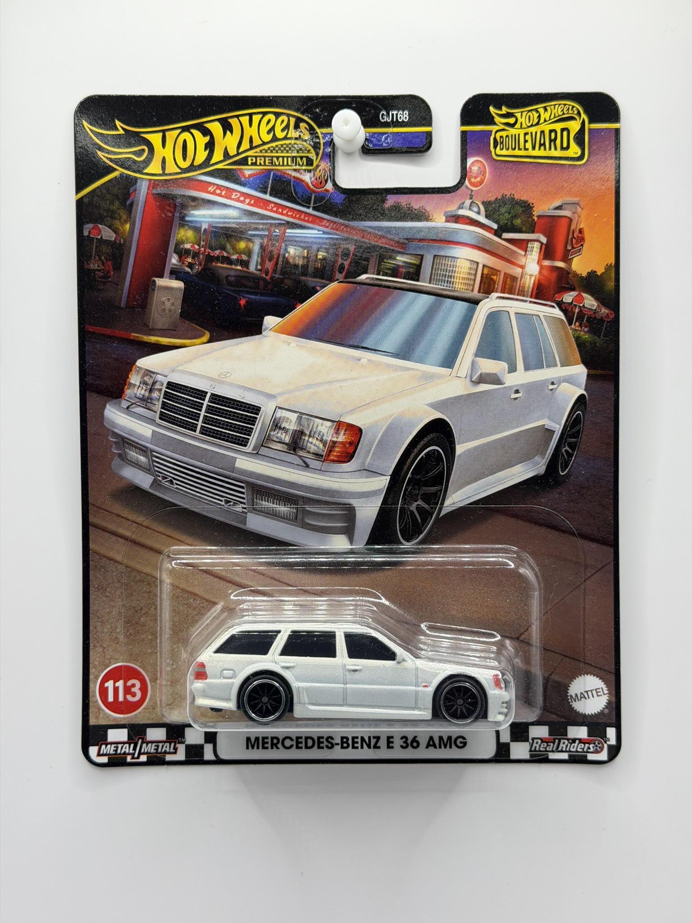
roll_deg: -0.2
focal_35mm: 48
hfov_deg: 30.3
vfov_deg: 39.7
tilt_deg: -2.7
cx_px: 346
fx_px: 1279
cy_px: 462
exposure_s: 1/199
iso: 64
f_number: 1.78
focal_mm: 6.76
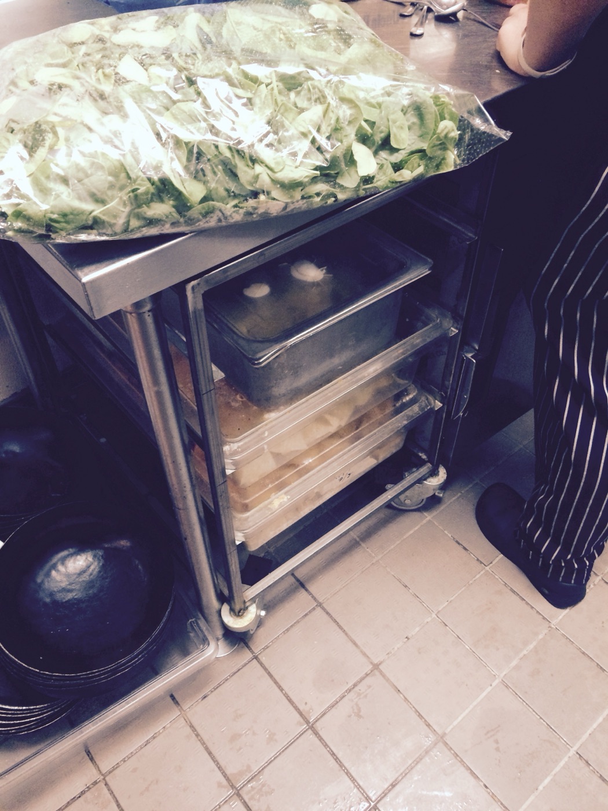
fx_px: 679
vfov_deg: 61.7
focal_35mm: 29
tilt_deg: -46.2
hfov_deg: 48.2
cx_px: 304
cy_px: 406
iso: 320
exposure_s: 1/24
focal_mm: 4.15
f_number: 2.2
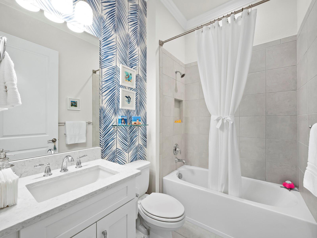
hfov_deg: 102.1
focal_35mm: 14
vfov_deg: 85.7
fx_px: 128
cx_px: 158
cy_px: 119
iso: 400
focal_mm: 7
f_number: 9
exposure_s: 1/5
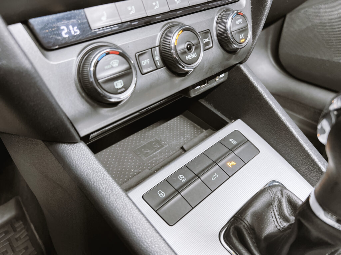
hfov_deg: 67.3
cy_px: 128
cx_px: 170
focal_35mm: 26
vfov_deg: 53.1
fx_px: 256
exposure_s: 1/41
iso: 500
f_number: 1.5
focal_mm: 5.7
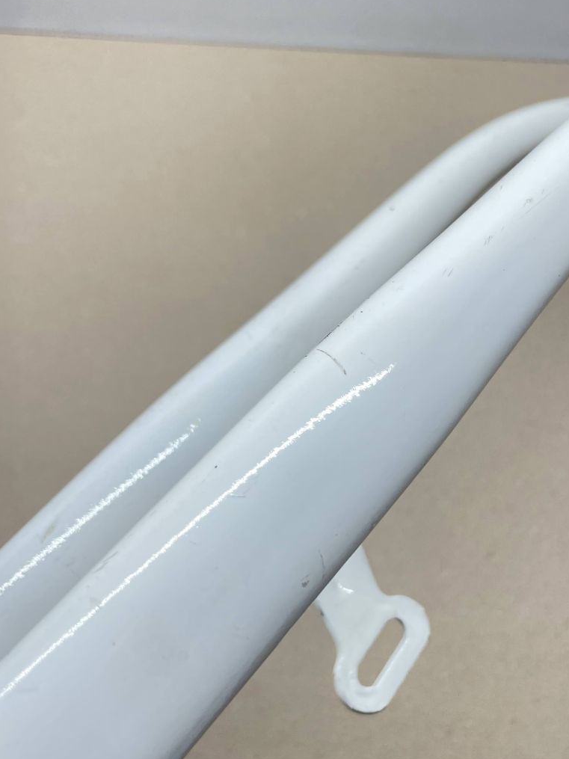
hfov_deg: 34.9
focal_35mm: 41
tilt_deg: -68.3
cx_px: 363
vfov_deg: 45.8
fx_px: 899
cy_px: 397
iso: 32
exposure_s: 1/100
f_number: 1.6
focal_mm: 4.2
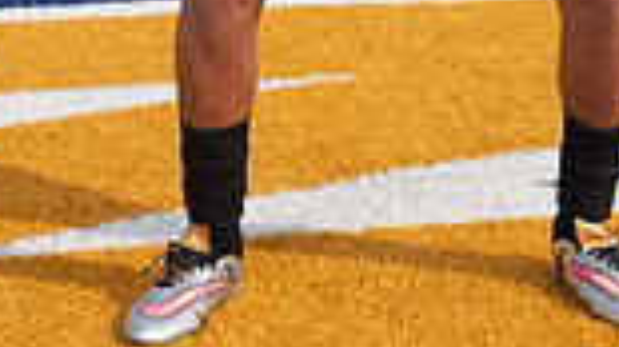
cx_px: 443
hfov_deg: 14.7
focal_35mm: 146
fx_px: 2395
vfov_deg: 7.6
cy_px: -538
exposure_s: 1/400
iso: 100
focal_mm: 48
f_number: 7.1
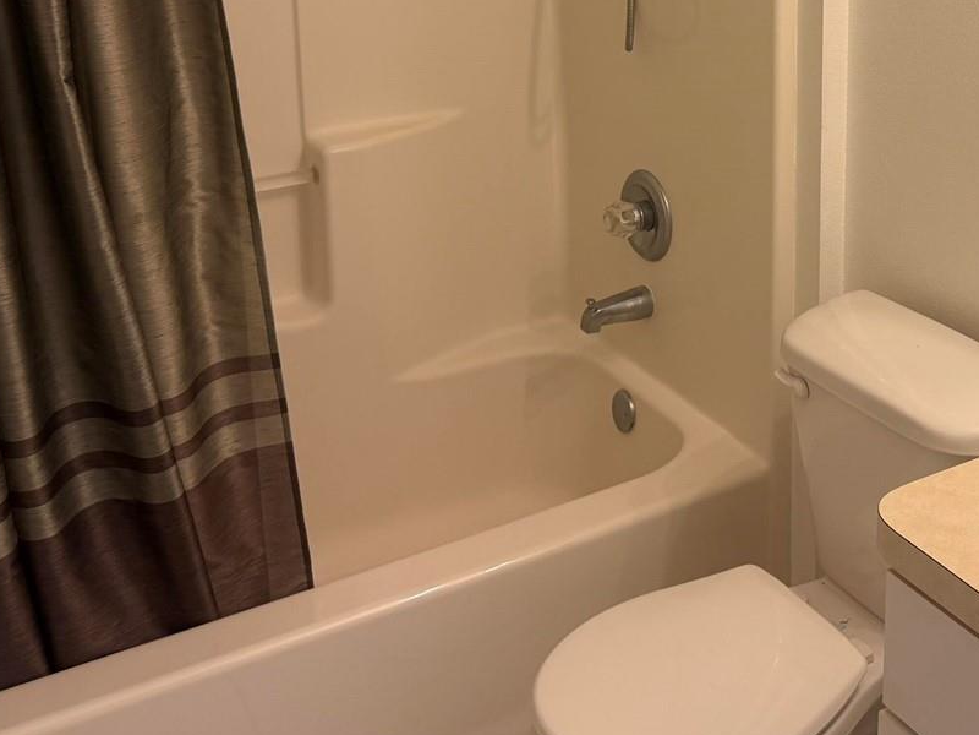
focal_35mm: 48
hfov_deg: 38.3
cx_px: 770
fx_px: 1358
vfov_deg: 29.1
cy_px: 85
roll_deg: -0.1
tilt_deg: -13.8
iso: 160
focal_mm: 6.76
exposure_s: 1/120
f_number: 1.78
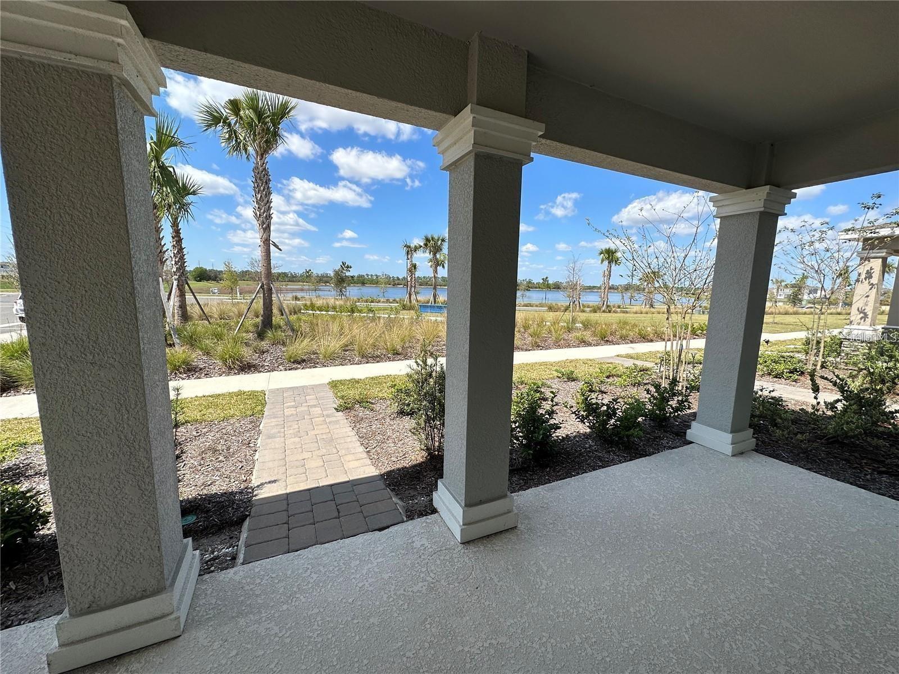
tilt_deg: -7.8
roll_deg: -1.4
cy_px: 337
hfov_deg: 102.1
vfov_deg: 85.7
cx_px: 450
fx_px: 364
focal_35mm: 14
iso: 50
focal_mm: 2.22
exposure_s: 1/2353
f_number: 2.2
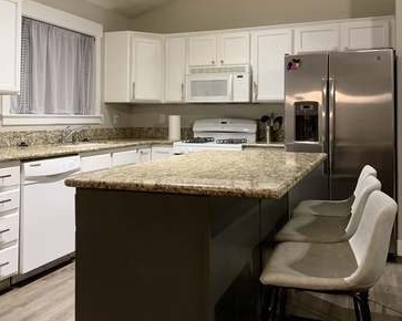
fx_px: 416
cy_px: 111
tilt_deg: +2.3
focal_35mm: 35
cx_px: 201
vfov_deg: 41.7
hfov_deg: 51.6
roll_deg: +0.0
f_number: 1.8
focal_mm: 4.25
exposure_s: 1/60
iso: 400
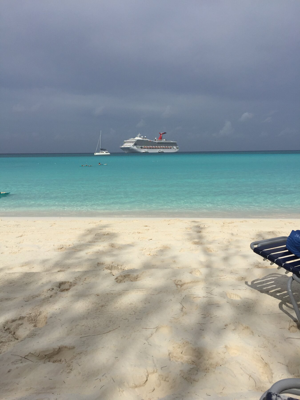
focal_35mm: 29
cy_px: 200
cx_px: 150
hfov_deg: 48.2
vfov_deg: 61.7
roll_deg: +0.6
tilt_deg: -5.8
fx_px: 335
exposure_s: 1/7937
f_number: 2.2
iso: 32
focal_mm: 4.15
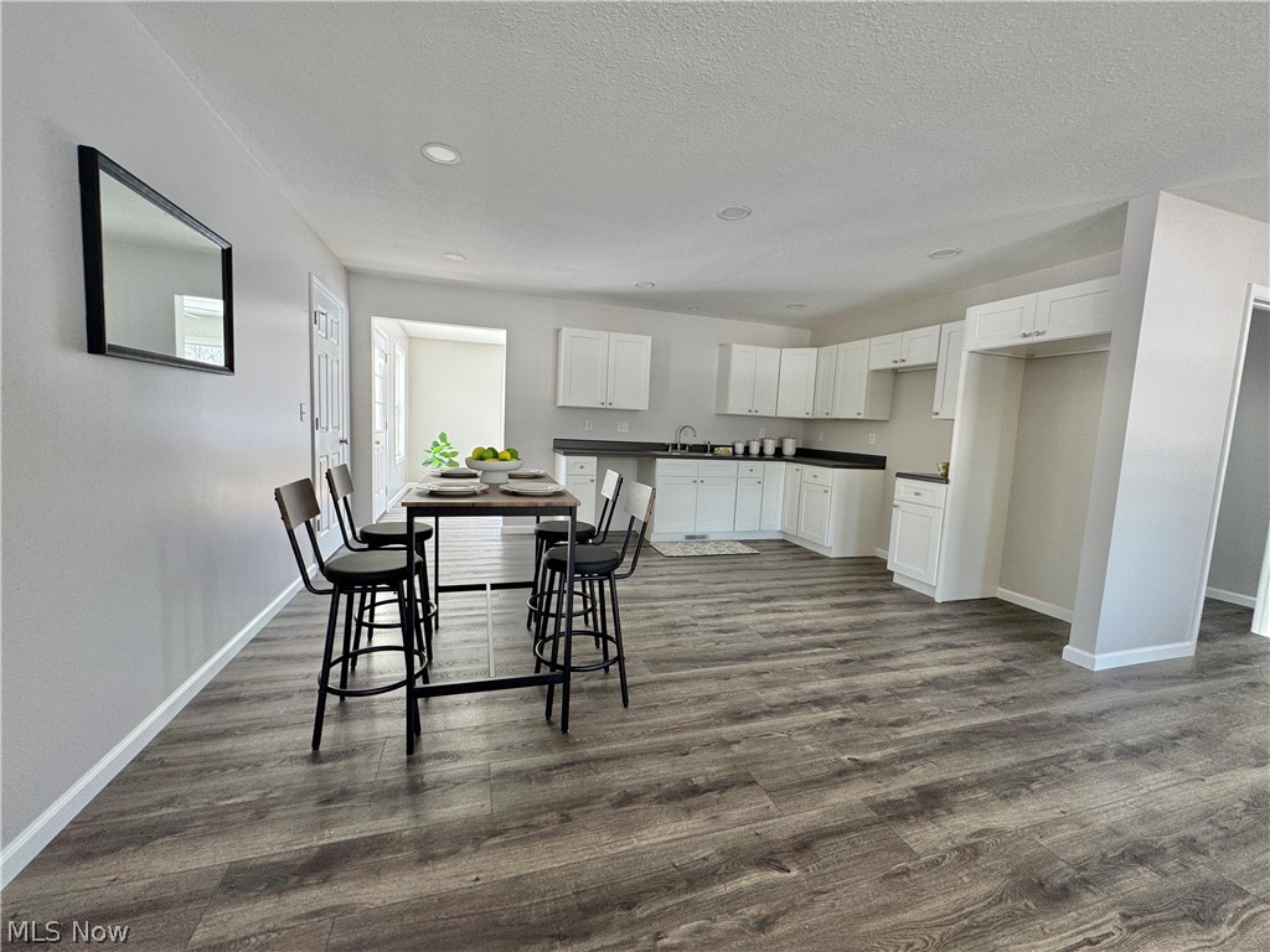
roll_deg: -2.5
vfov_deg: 85.7
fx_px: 514
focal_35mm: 14
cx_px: 635
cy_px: 476
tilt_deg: -6.1
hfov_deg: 102.1
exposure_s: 1/99
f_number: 2.2
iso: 100
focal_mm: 2.22
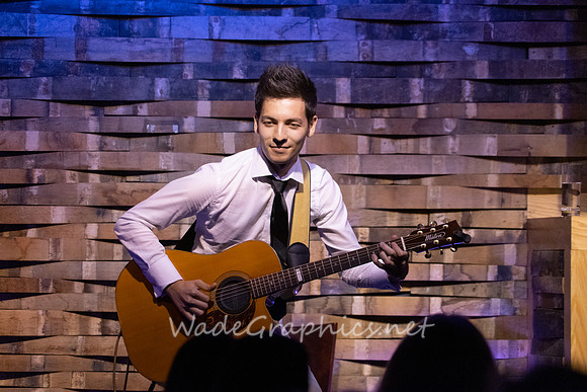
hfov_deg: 8.6
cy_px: 196
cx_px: 294
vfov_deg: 5.7
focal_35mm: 240
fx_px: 3914
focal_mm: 240
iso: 6400
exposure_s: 1/200
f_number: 6.3
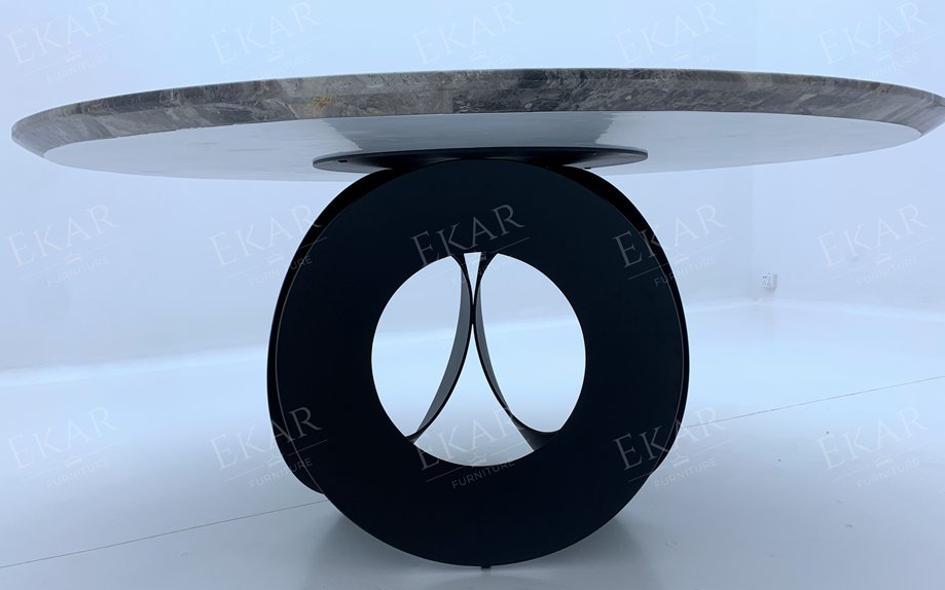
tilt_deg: -7.6
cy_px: 328
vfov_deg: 41.8
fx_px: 772
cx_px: 480
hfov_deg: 62.9
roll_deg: +2.3
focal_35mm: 30
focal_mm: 4.25
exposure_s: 1/147
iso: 25
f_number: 1.8
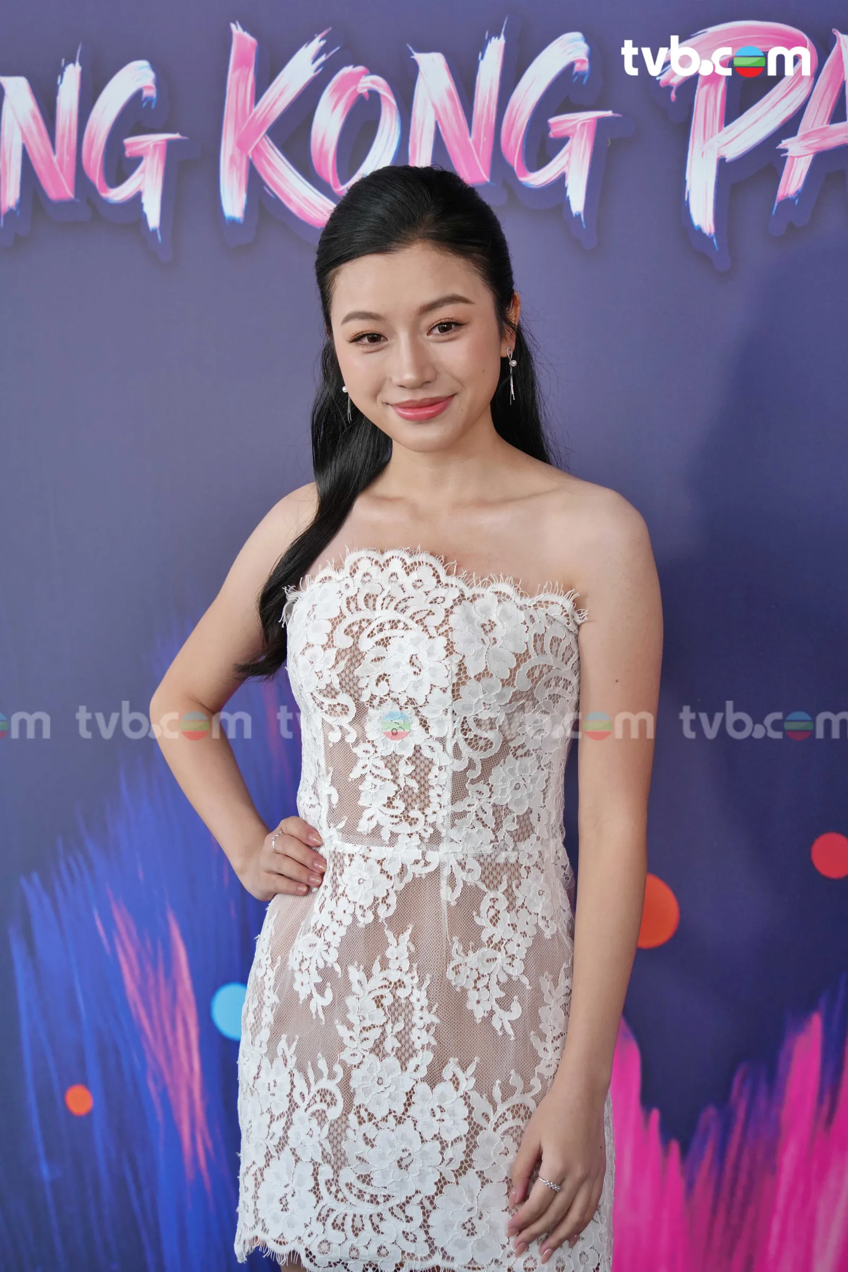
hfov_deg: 12.8
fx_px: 3780
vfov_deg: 19.1
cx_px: 424
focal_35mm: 107
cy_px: 636
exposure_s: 1/125
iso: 250
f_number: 4.5
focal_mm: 107
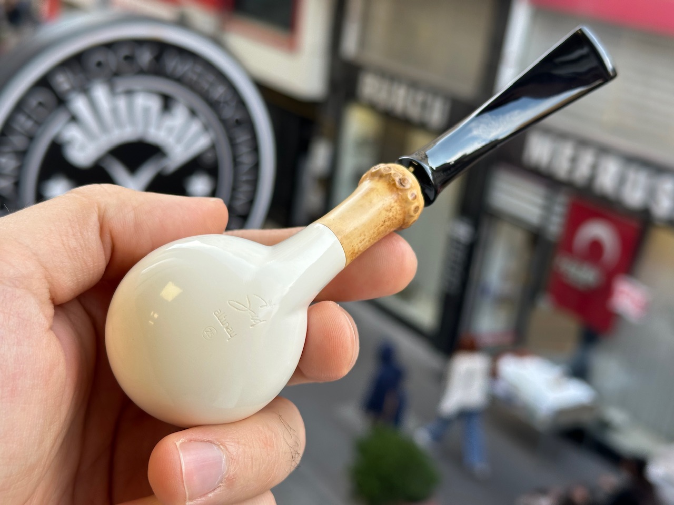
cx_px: 337
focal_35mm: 48
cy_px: 252
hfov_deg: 39.7
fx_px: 935
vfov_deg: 30.3
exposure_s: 1/200
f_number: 1.78
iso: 64
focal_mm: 6.86
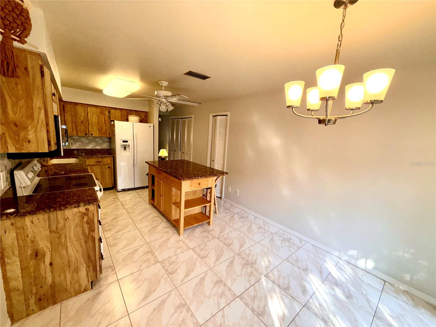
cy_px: 164
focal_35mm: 14
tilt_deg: -8.1
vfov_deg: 85.7
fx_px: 176
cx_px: 218
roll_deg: -3.9
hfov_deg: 102.1
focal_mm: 2.22
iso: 50
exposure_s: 1/122
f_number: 2.2
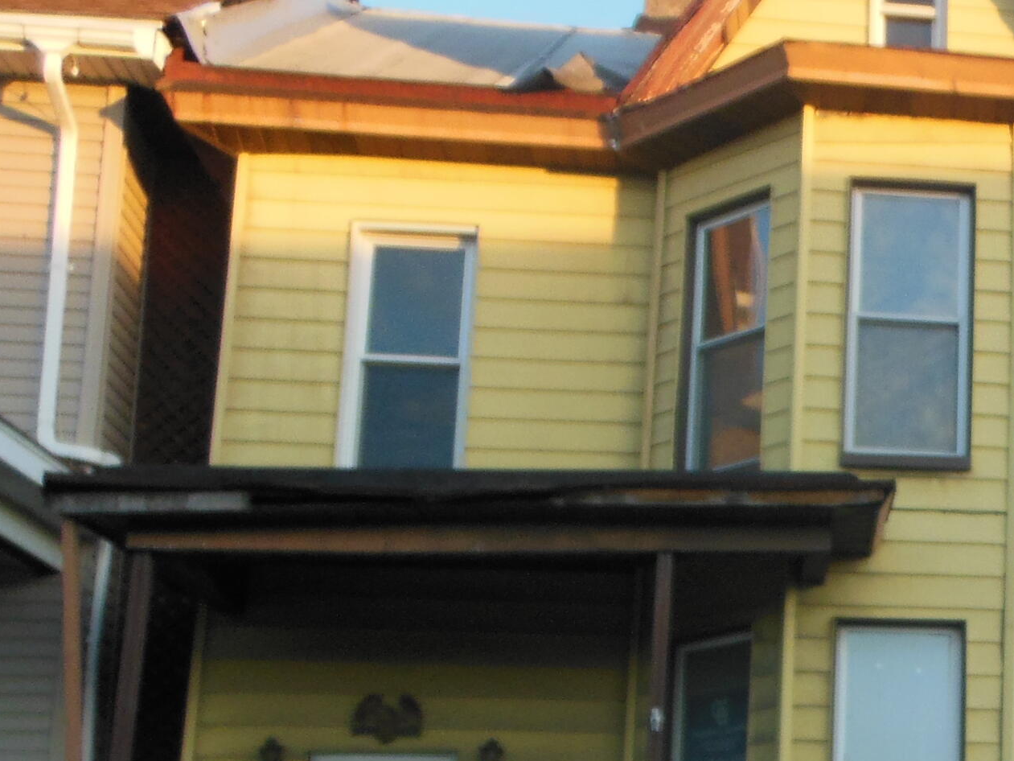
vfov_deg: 21.0
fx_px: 2021
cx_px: 1189
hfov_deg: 25.5
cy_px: 641
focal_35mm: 69
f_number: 3.3
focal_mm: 5.2
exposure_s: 1/250
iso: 250
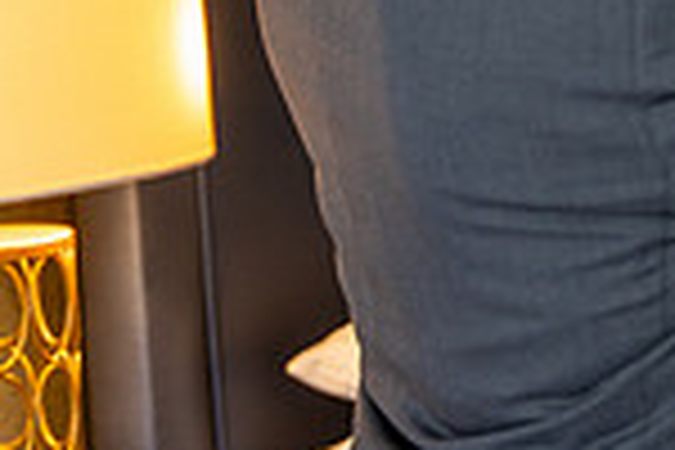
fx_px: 2887
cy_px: -52
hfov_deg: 12.1
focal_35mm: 154
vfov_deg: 8.8
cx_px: 1256
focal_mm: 39.7
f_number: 3.2
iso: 640
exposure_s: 1/80
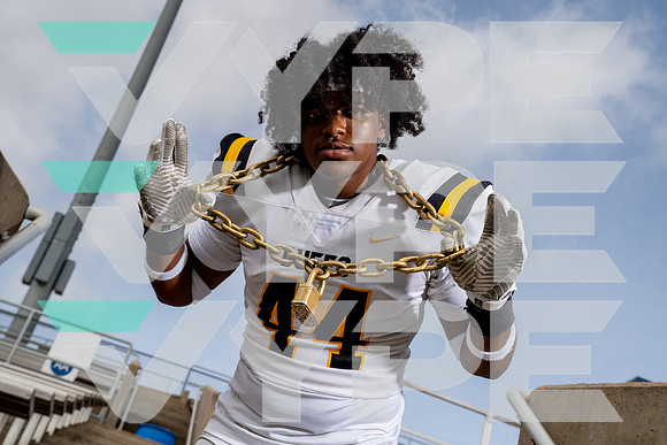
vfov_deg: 25.1
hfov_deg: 36.9
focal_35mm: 54
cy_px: 222
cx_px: 334
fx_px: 1001
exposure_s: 1/250
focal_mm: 54
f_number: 9
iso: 100
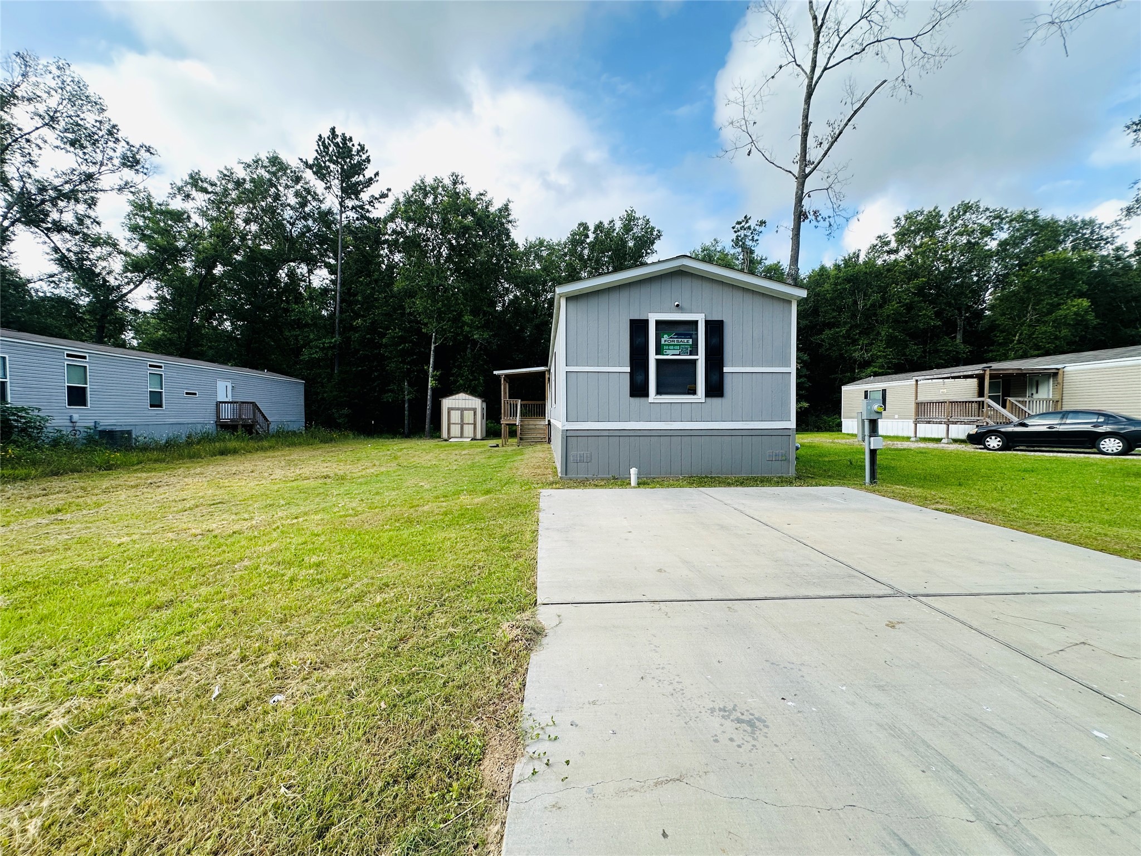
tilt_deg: -2.1
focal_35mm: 14
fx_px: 461
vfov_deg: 85.7
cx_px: 570
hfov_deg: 102.1
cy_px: 428
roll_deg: -1.0
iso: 40
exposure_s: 1/471
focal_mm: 2.22
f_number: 2.2
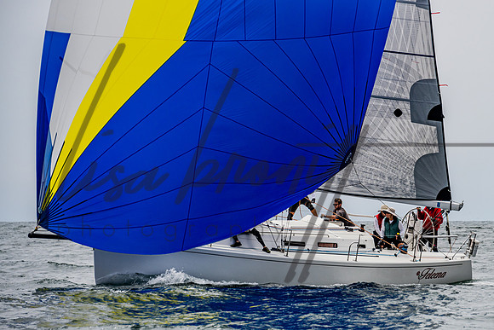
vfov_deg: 6.9
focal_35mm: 201
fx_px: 2752
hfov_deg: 10.3
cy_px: 148
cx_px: 306
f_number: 6.3
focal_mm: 160
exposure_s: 1/1600
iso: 250
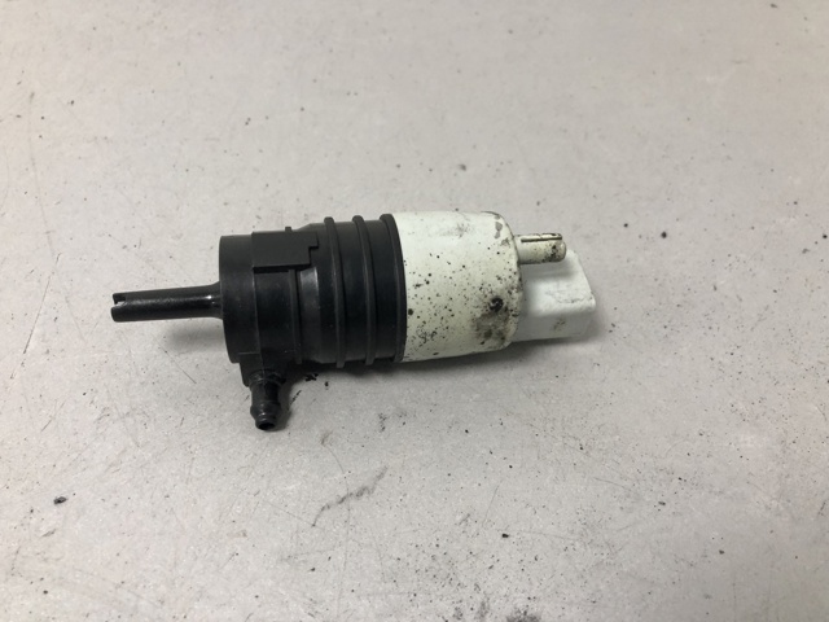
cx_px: 414
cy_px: 311
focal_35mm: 28
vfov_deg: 49.7
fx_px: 671
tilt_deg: -49.7
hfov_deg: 63.4
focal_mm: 4
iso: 40
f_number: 1.8
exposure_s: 1/25
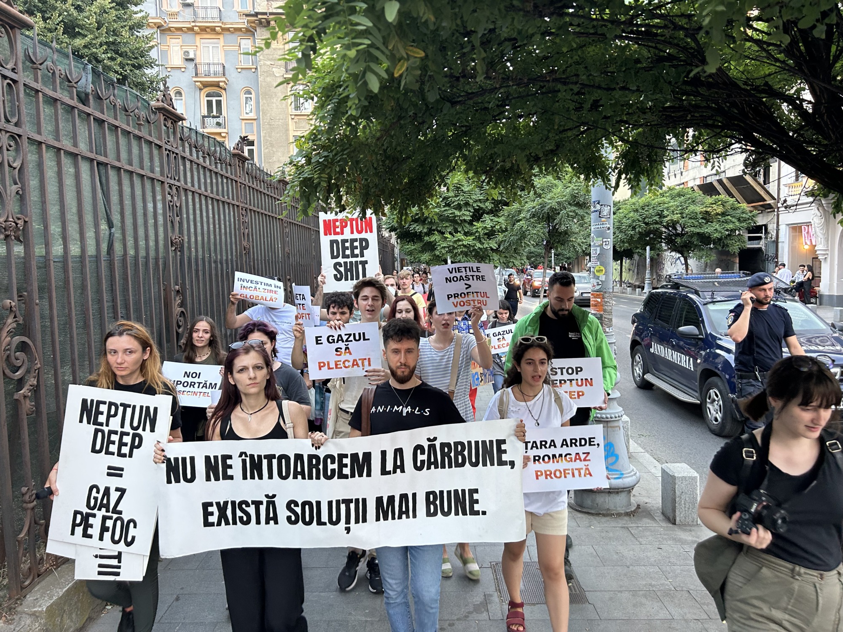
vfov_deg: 53.1
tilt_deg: -3.2
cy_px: 316
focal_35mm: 26
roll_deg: +1.6
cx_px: 422
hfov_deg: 67.3
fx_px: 633
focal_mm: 5.7
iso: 125
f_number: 1.5
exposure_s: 1/120
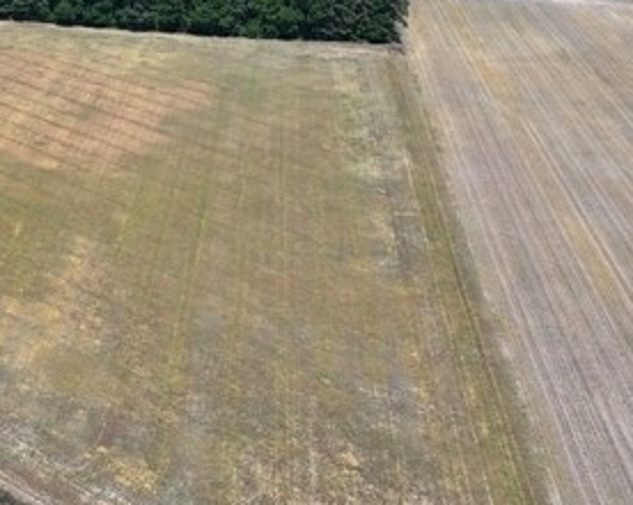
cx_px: -170
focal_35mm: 68
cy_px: 269
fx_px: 1272
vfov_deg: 22.4
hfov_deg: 24.7
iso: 100
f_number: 4
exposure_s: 1/1000
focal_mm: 12.29
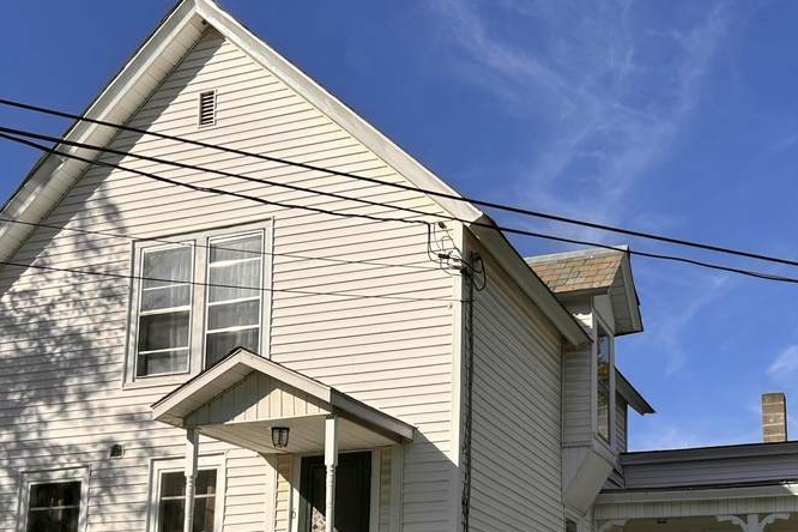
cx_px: 480
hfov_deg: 38.0
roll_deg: +0.7
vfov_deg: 25.3
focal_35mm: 52
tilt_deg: +11.6
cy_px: 468
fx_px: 1153
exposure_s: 1/5587
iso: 50
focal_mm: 5.7
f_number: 1.5
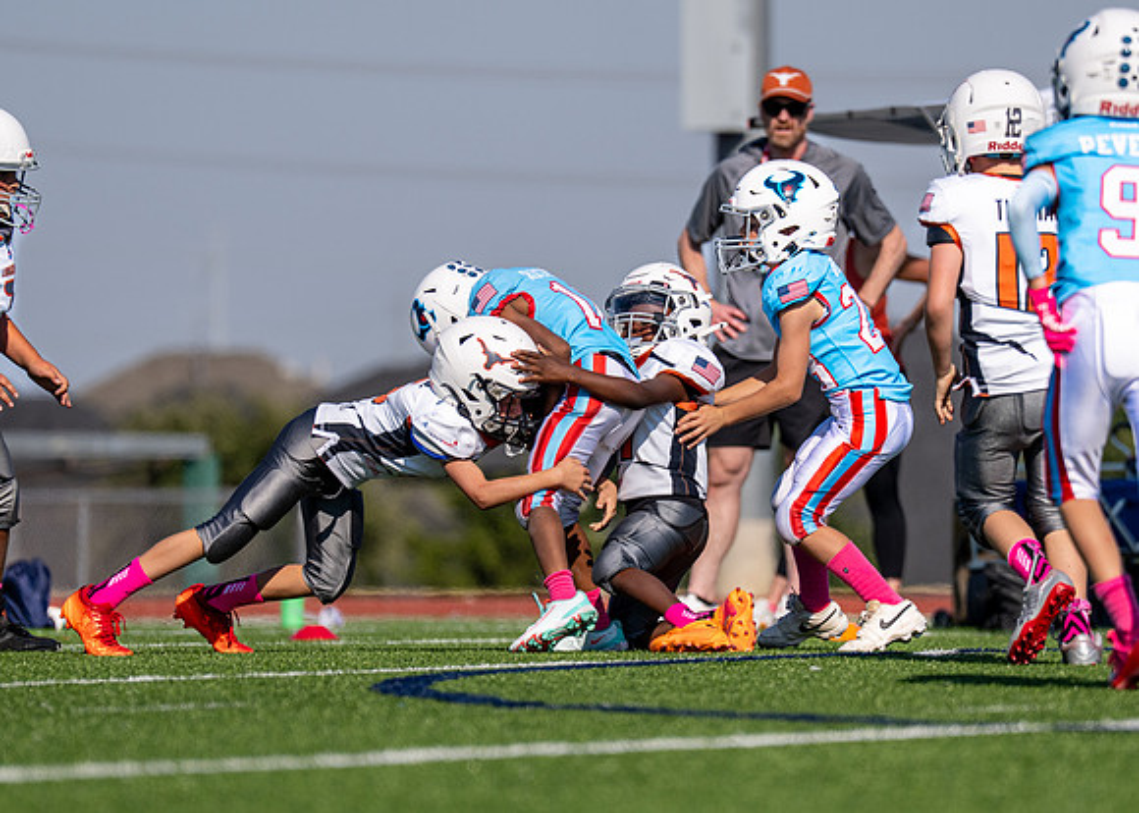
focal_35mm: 386
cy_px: 451
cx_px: 633
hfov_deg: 5.2
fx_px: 12497
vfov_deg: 3.7
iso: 100
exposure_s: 1/3200
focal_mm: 200
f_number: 2.8
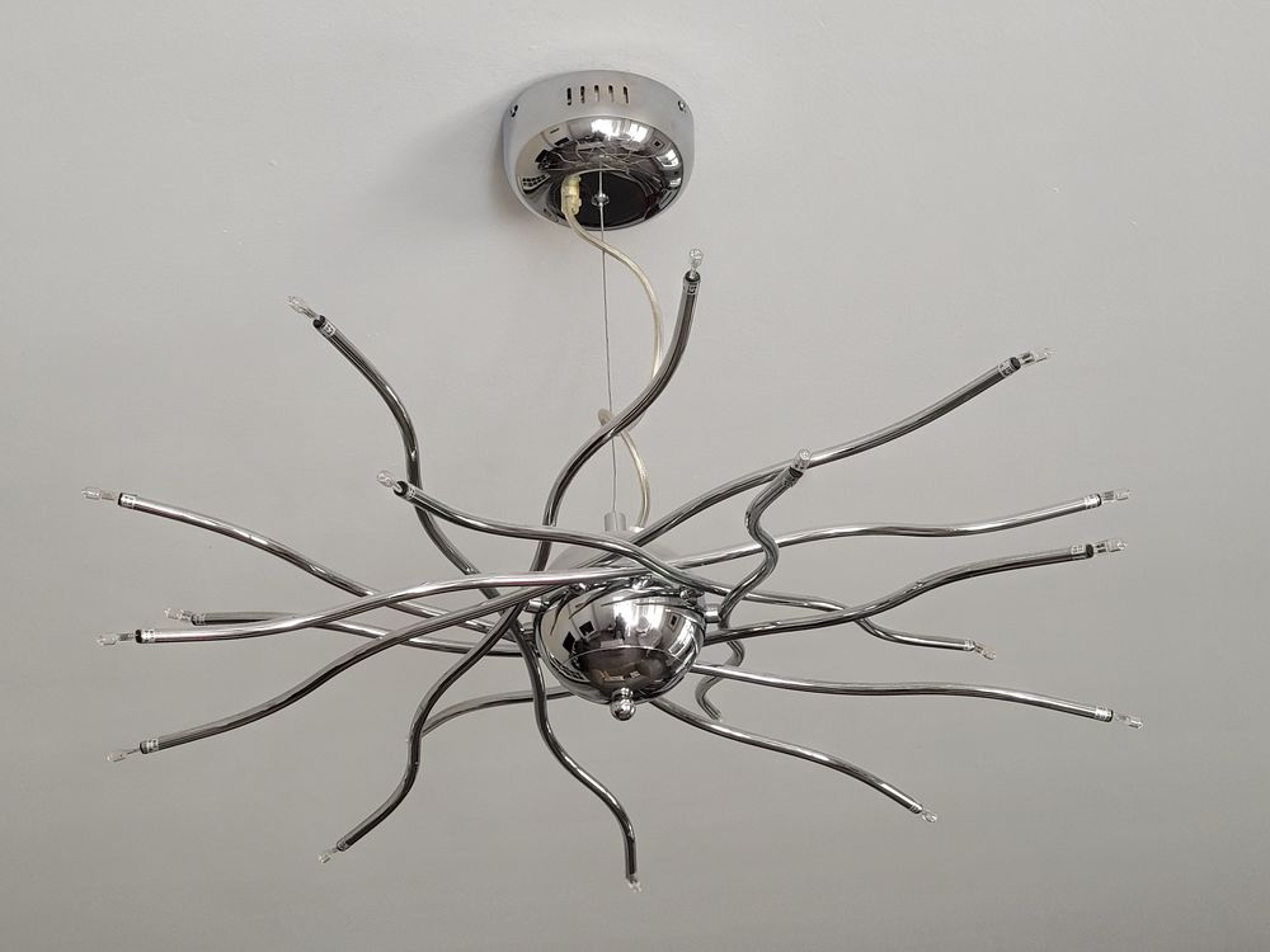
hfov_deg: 67.3
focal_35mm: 26
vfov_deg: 53.1
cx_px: 635
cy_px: 476
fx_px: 954
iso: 125
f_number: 1.8
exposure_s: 1/120
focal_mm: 5.4
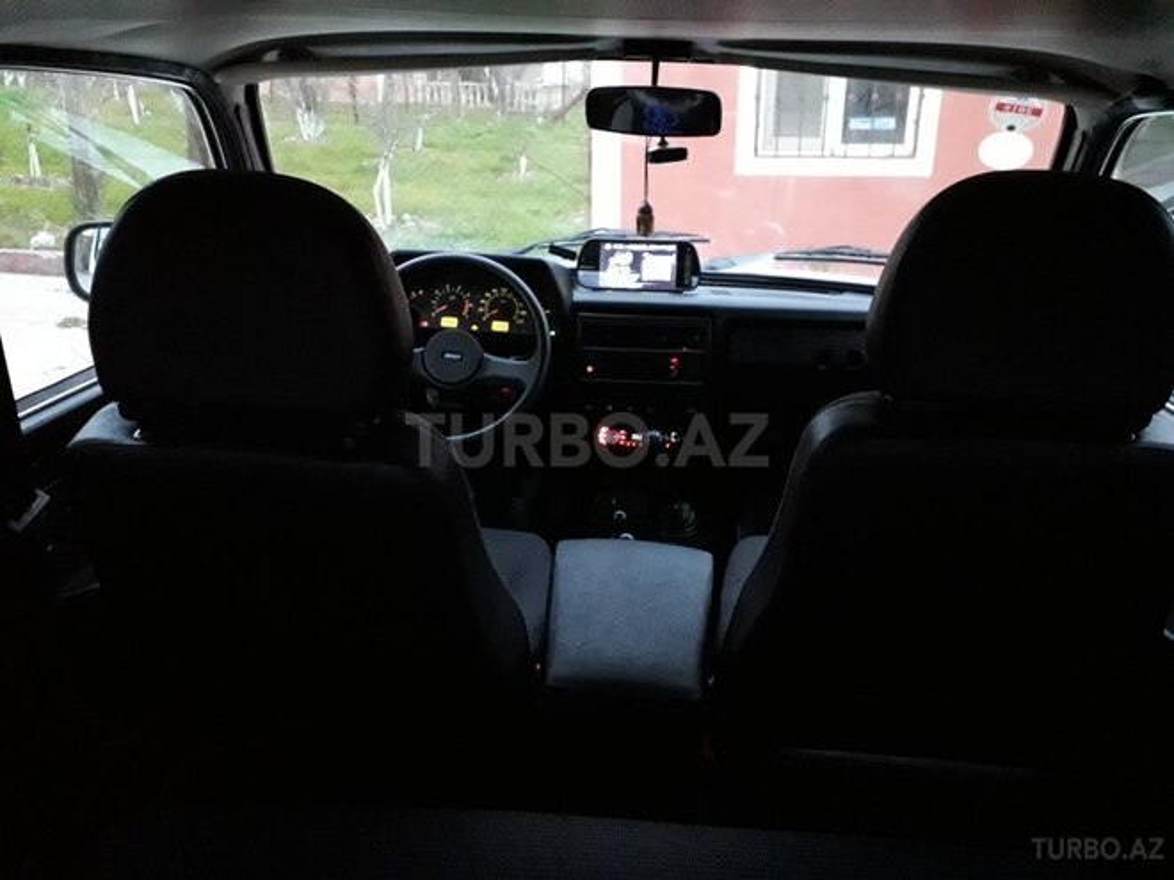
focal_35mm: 27
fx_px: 916
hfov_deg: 65.3
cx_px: 587
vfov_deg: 51.4
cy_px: 440
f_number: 1.9
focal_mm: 3.6
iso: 800
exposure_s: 1/10
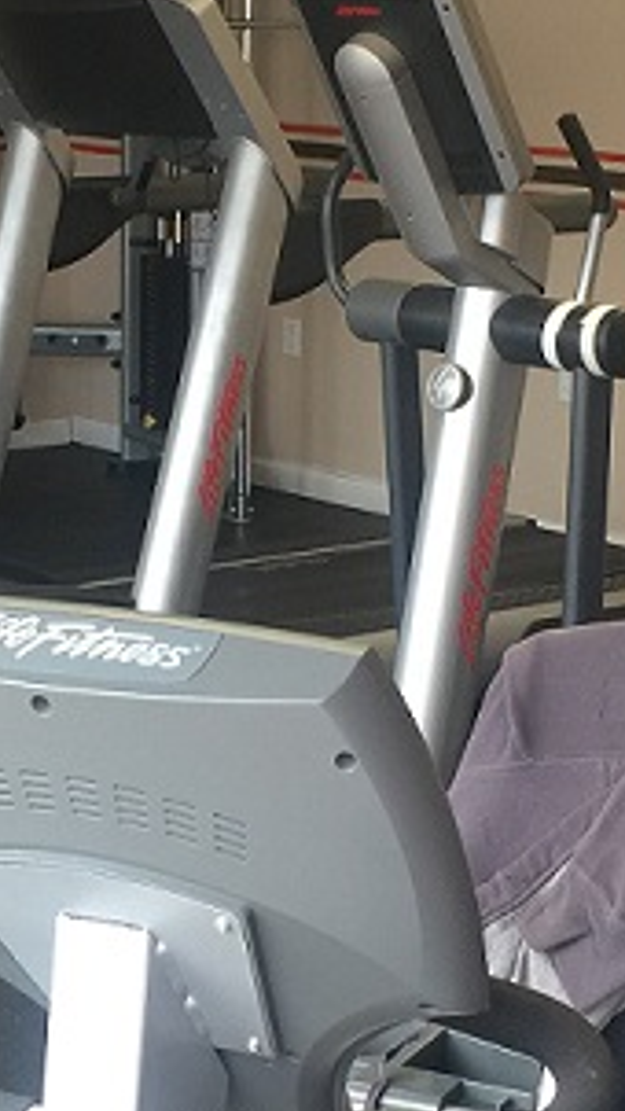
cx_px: 147
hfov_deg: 12.6
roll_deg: -0.3
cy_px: 635
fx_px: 2827
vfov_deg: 22.2
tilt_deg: -12.8
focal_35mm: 96
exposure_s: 1/30
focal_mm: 4.15
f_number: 2.2
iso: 32
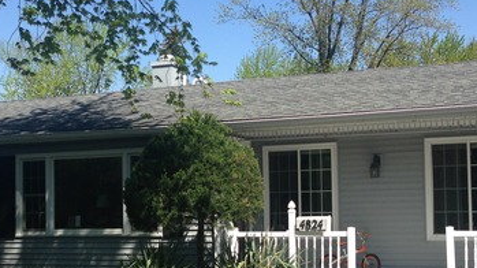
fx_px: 834
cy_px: 187
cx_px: 197
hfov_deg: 31.8
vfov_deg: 18.2
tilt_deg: +0.0
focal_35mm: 66
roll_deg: +0.0
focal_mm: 4.12
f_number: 2.4
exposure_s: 1/1130
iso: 50
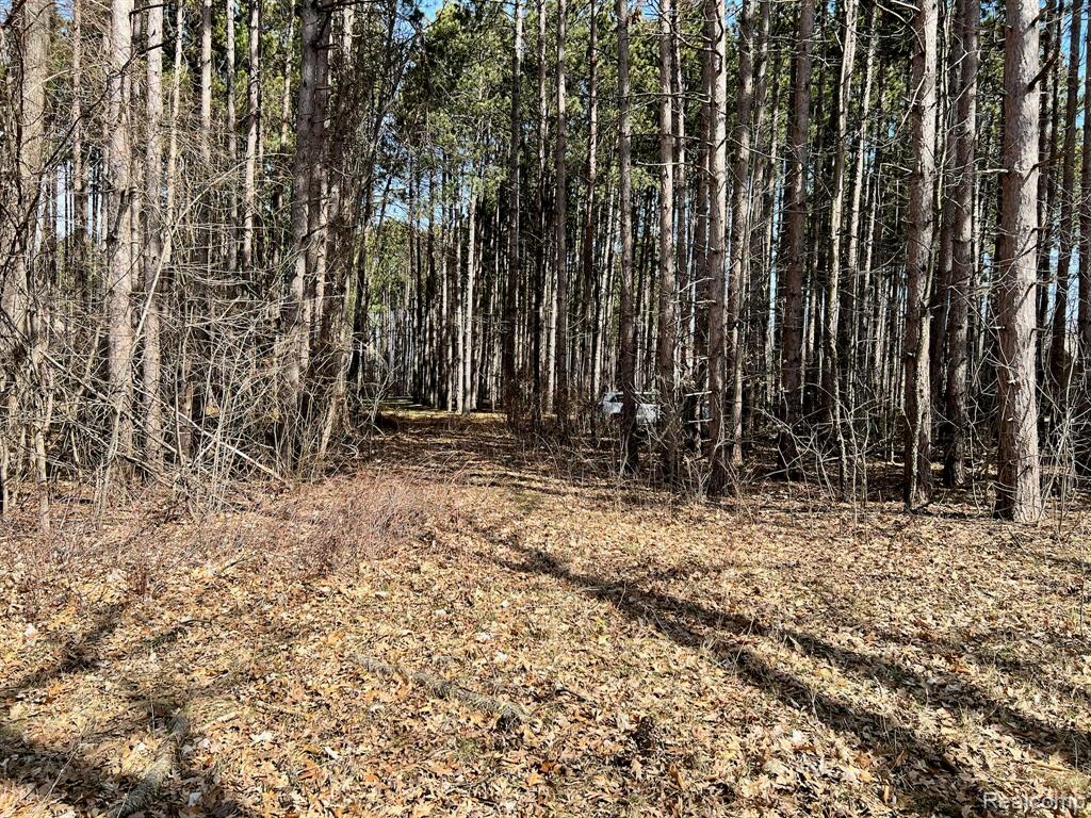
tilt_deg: -1.7
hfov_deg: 67.3
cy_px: 409
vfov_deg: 53.1
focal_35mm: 26
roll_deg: -2.0
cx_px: 546
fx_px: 819
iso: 50
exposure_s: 1/1575
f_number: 1.5
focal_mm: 5.7
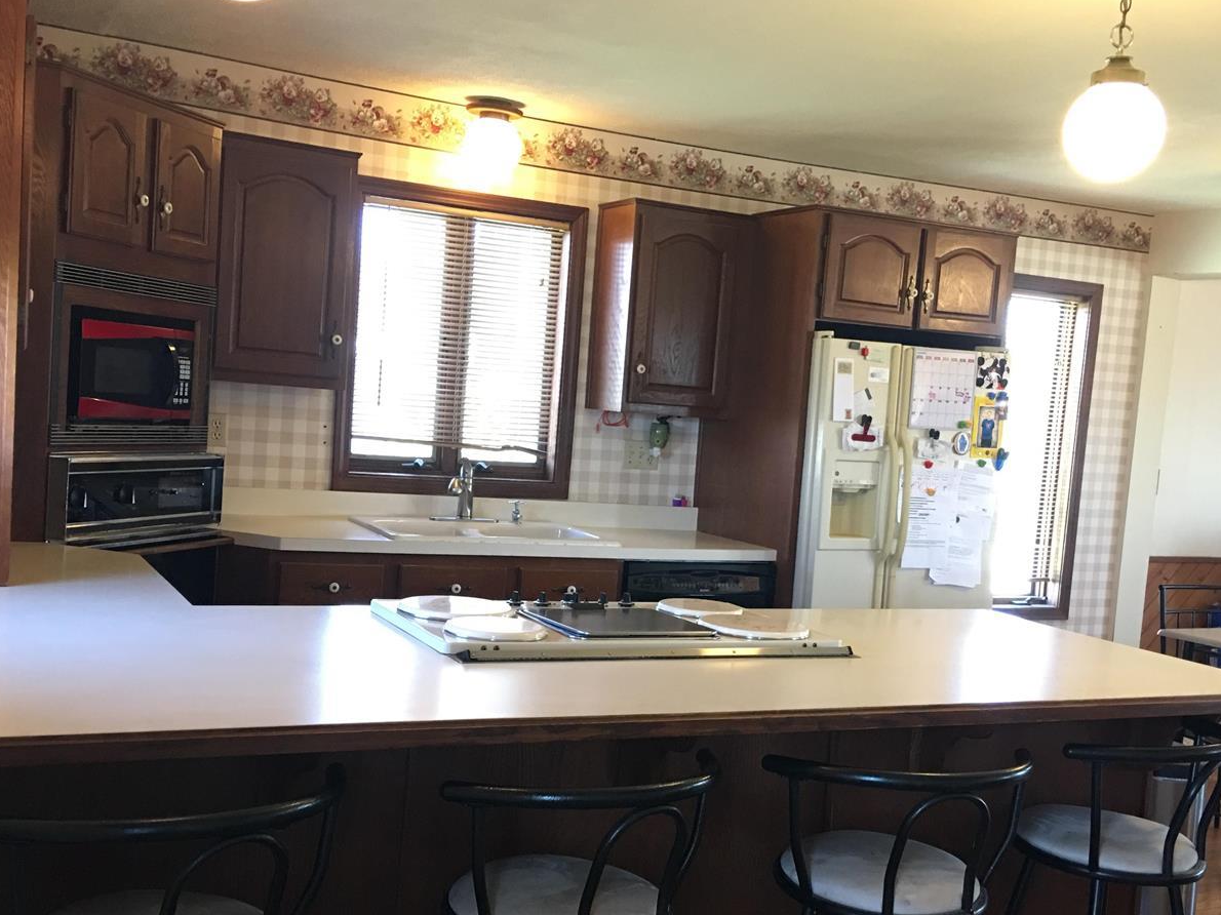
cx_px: 633
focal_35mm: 39
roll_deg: -4.8
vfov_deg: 36.7
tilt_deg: -4.0
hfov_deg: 47.9
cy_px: 529
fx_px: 1375
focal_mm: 4.15
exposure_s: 1/15
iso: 80
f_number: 2.2
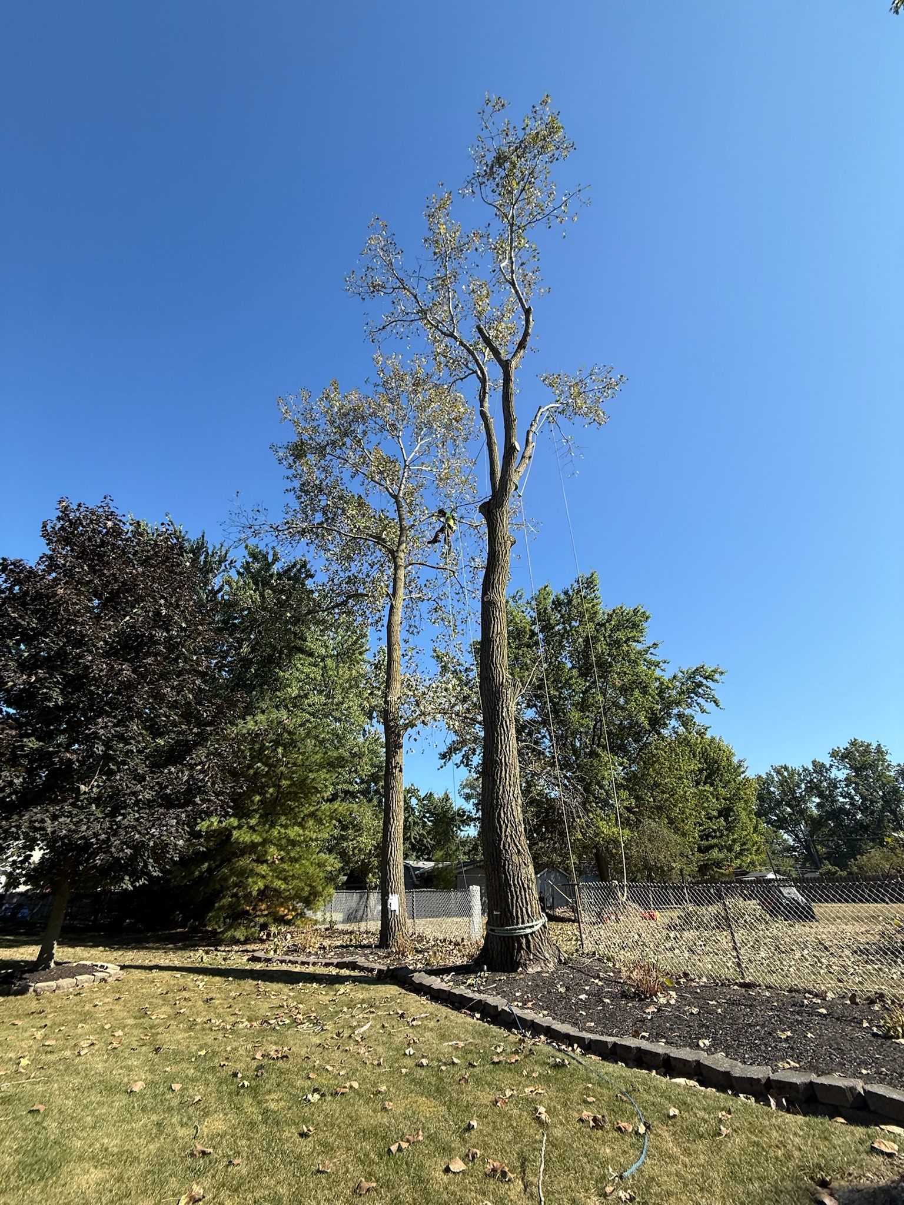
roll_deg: +0.3
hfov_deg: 85.7
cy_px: 602
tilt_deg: +32.5
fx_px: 487
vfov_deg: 102.1
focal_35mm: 14
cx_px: 452
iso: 50
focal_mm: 2.22
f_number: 2.2
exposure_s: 1/901
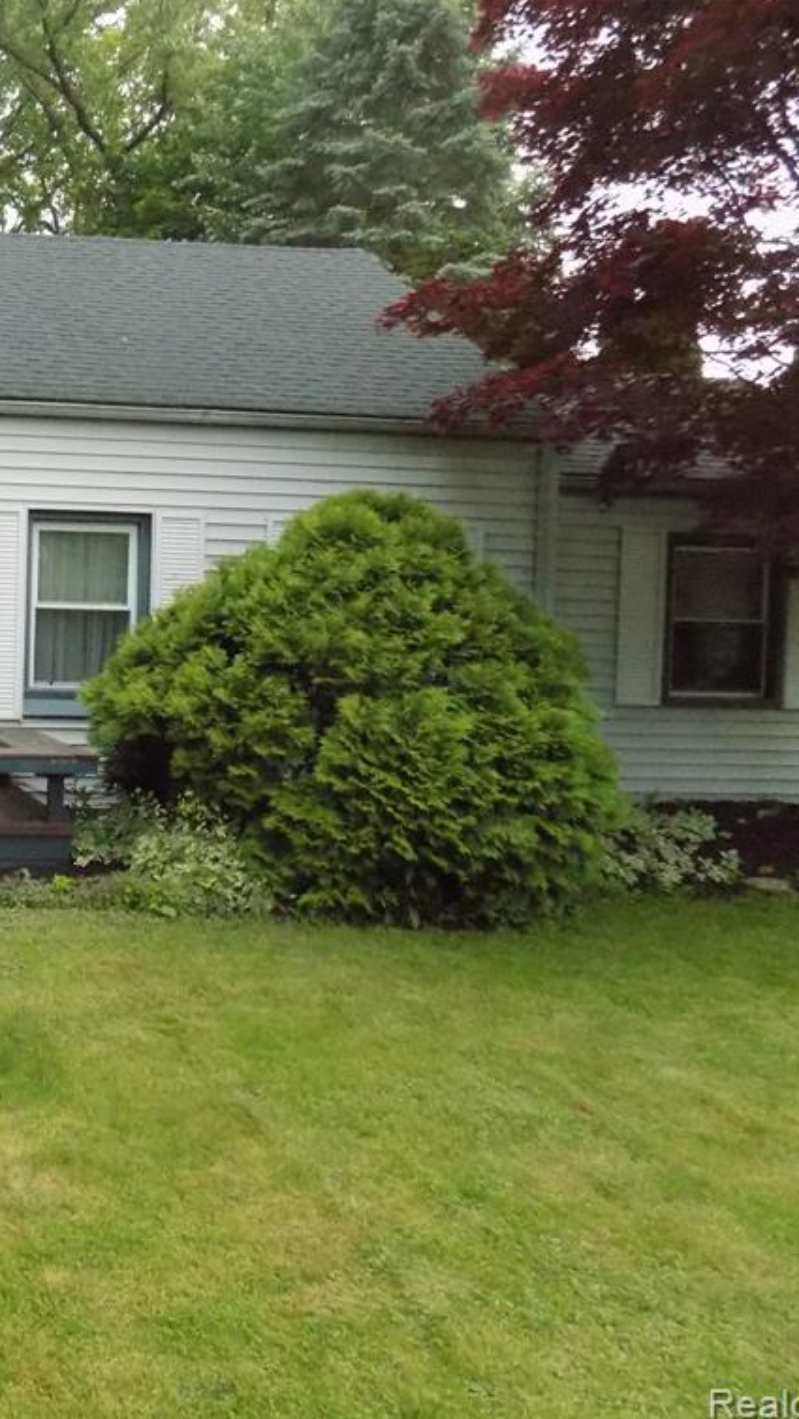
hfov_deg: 31.1
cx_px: -64
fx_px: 1280
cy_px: 712
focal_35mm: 34
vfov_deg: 58.0
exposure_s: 1/200
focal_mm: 4
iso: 800
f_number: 9.9
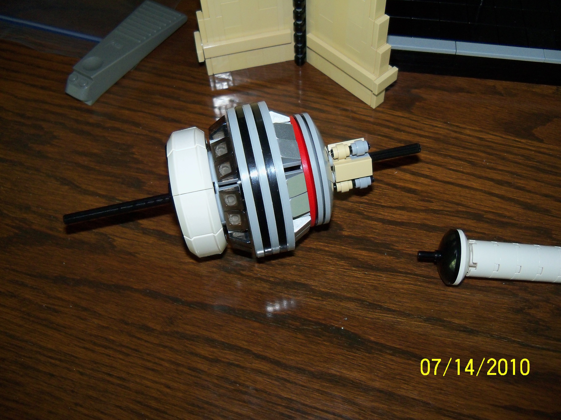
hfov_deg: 52.6
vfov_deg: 40.7
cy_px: 210
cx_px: 280
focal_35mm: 35
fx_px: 567
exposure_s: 1/30
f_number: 3.5
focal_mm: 6.2
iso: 200
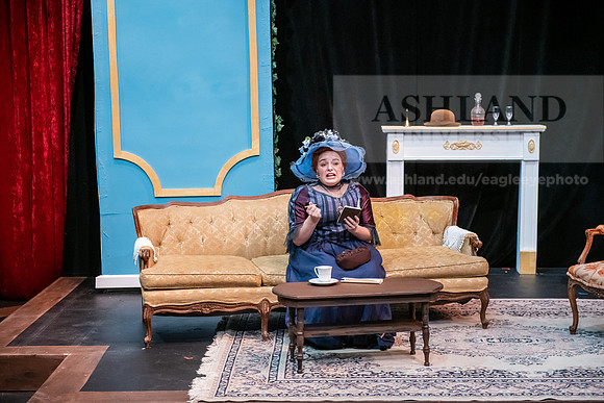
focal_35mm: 70
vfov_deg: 19.5
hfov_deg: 28.8
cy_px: 202
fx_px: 1175
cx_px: 302
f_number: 3.2
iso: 3200
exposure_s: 1/200
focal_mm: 70
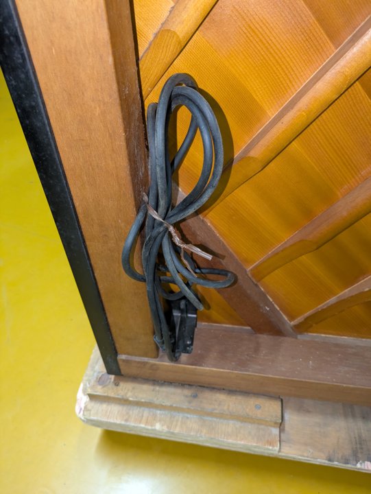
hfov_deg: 54.9
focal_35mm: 25
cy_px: 247
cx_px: 186
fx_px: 357
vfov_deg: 69.4
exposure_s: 1/40
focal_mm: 5.43
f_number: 1.89
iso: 379
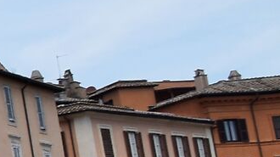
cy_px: 3
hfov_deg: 8.2
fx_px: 1528
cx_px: -661
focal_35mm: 206
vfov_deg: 5.9
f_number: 10
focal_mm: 18
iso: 200
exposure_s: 1/400
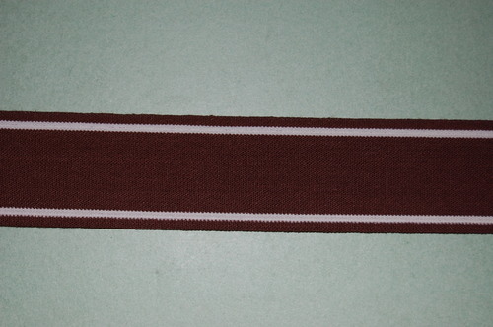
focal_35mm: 82
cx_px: 246
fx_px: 1128
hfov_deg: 24.6
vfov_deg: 16.5
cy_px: 164
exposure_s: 1/60
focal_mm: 55
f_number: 5.6
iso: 200
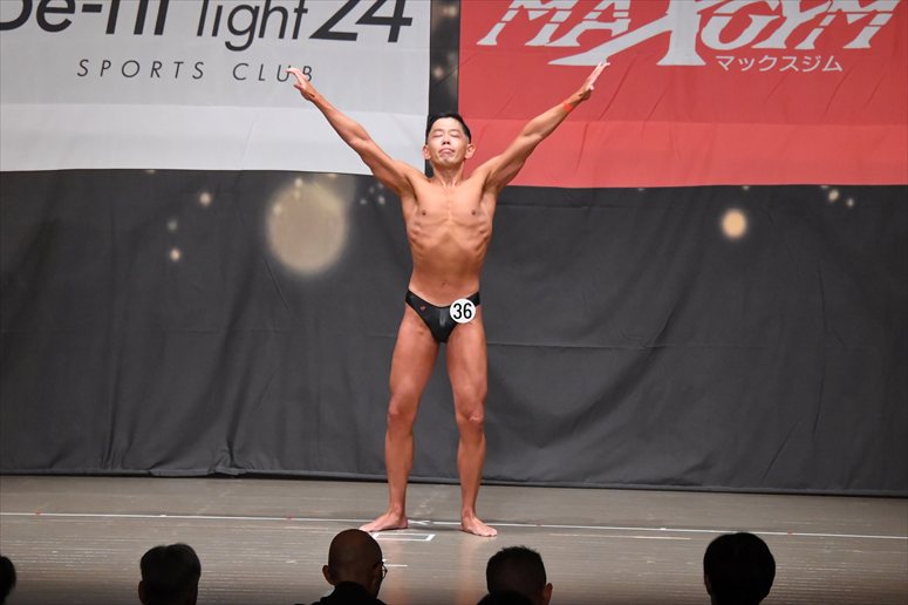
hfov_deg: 11.2
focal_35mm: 183
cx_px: 454
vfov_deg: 7.5
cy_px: 302
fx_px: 4613
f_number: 5.6
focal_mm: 122
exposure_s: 1/400
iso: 6400
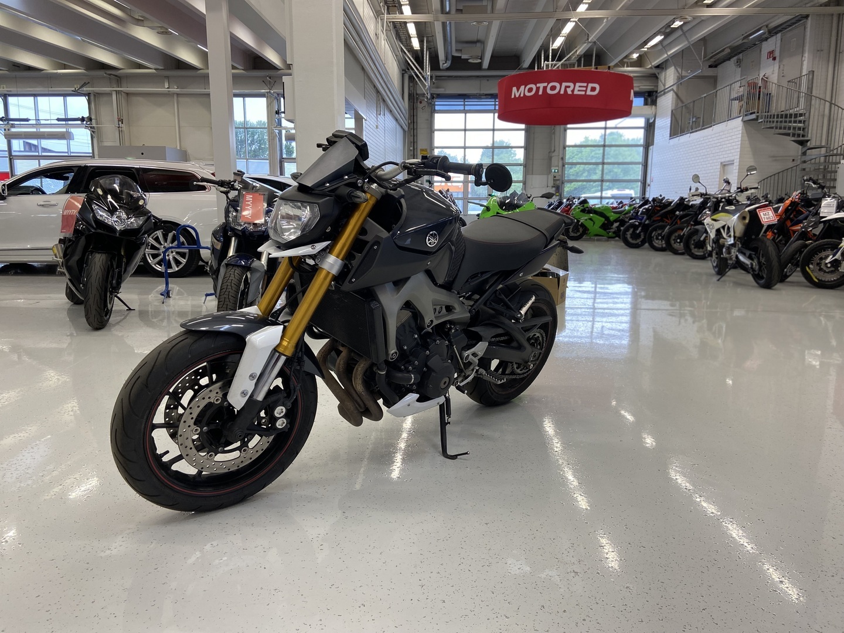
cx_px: 422
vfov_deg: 53.1
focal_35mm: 26
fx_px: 634
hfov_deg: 67.3
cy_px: 316
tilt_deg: -8.6
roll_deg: -0.4
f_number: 1.8
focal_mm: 4.25
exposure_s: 1/100
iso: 80
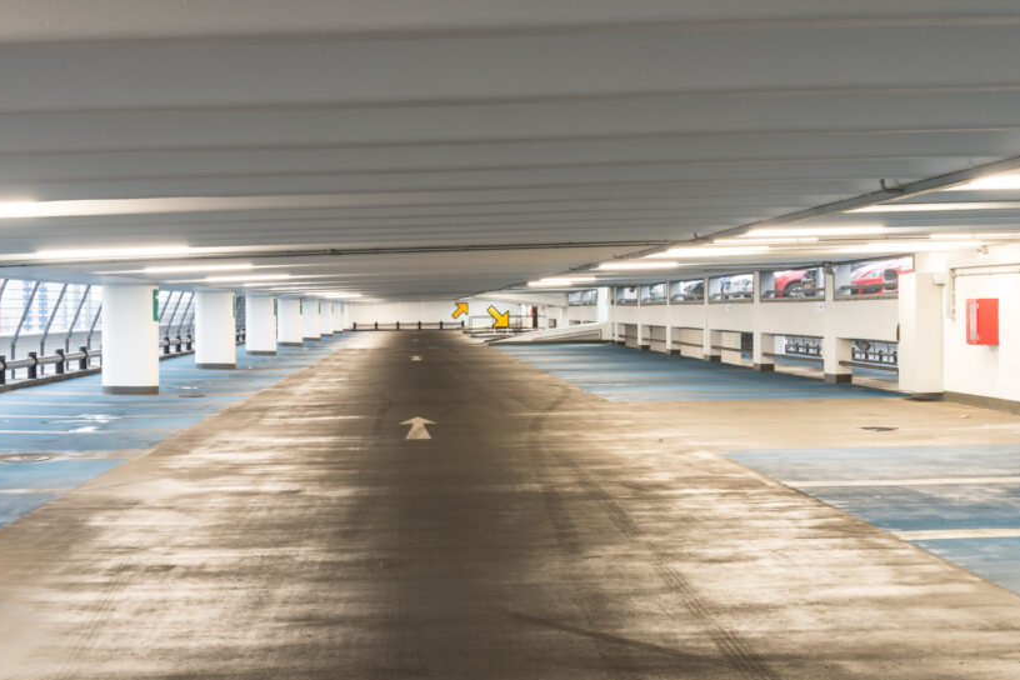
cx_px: 419
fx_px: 1445
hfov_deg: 38.8
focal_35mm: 51
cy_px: 302
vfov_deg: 26.5
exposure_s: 1
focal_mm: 40
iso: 100
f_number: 9
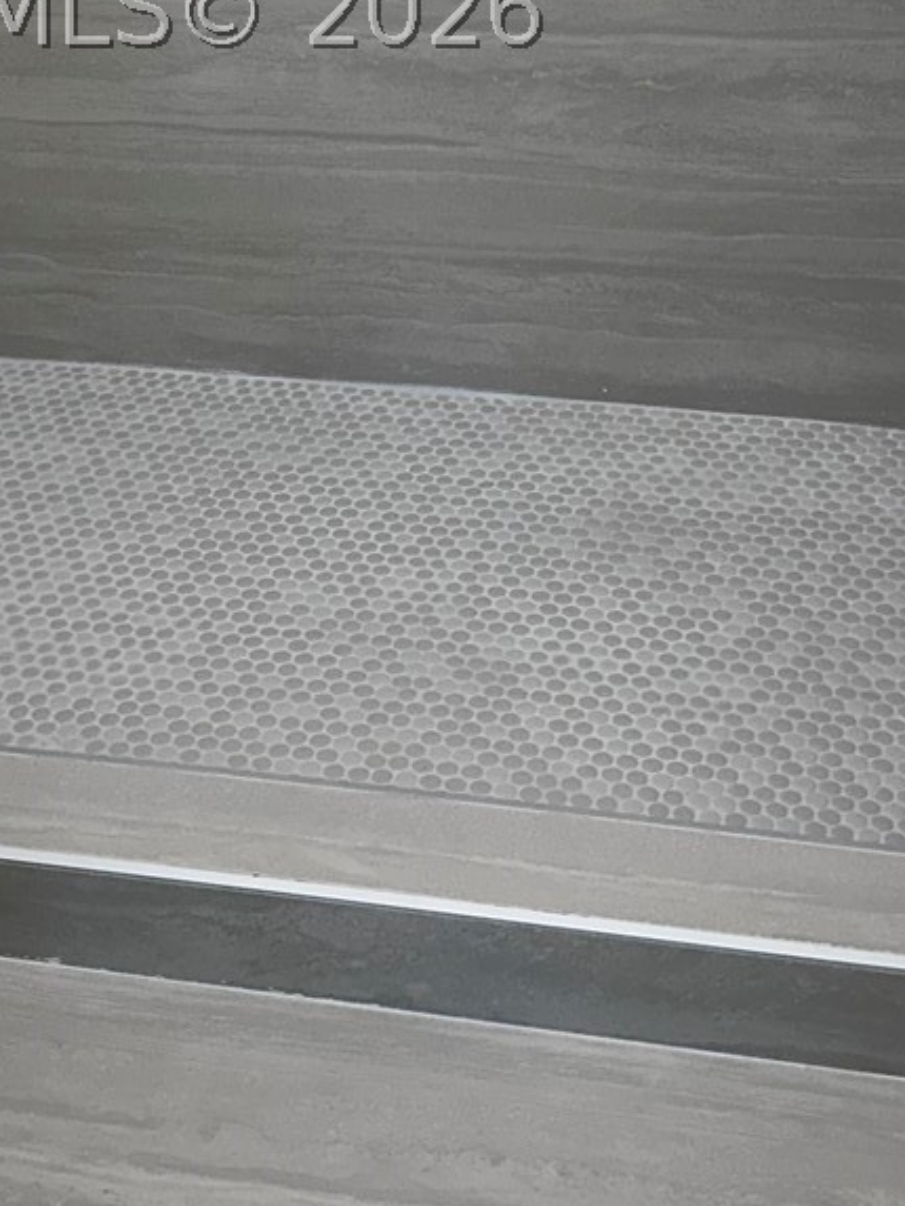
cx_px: 419
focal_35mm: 67
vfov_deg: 27.4
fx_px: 2335
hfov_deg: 21.9
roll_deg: +1.9
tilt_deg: -21.3
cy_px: 11
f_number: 1.78
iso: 160
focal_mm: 6.86
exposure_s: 1/120
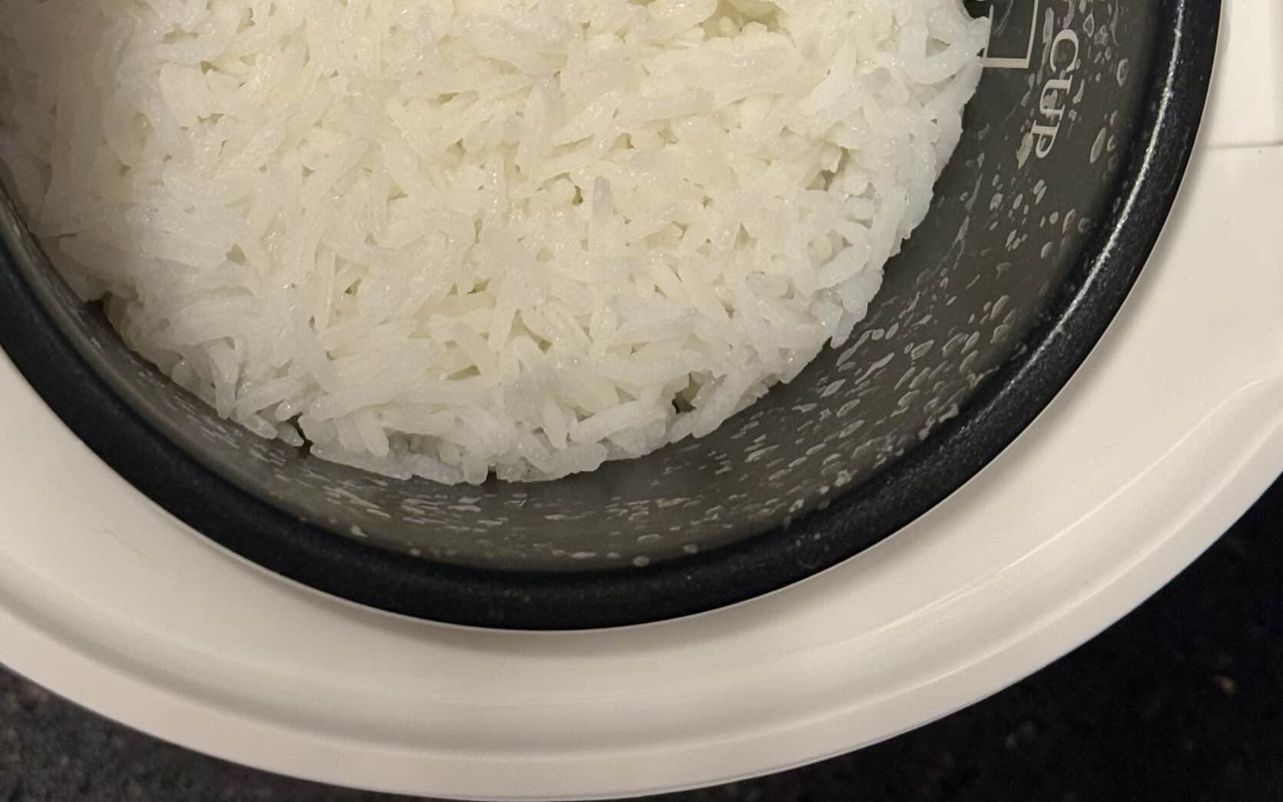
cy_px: -28
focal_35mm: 78
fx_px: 2728
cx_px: 578
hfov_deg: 26.5
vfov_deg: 16.3
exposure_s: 1/60
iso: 160
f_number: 1.78
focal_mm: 6.76
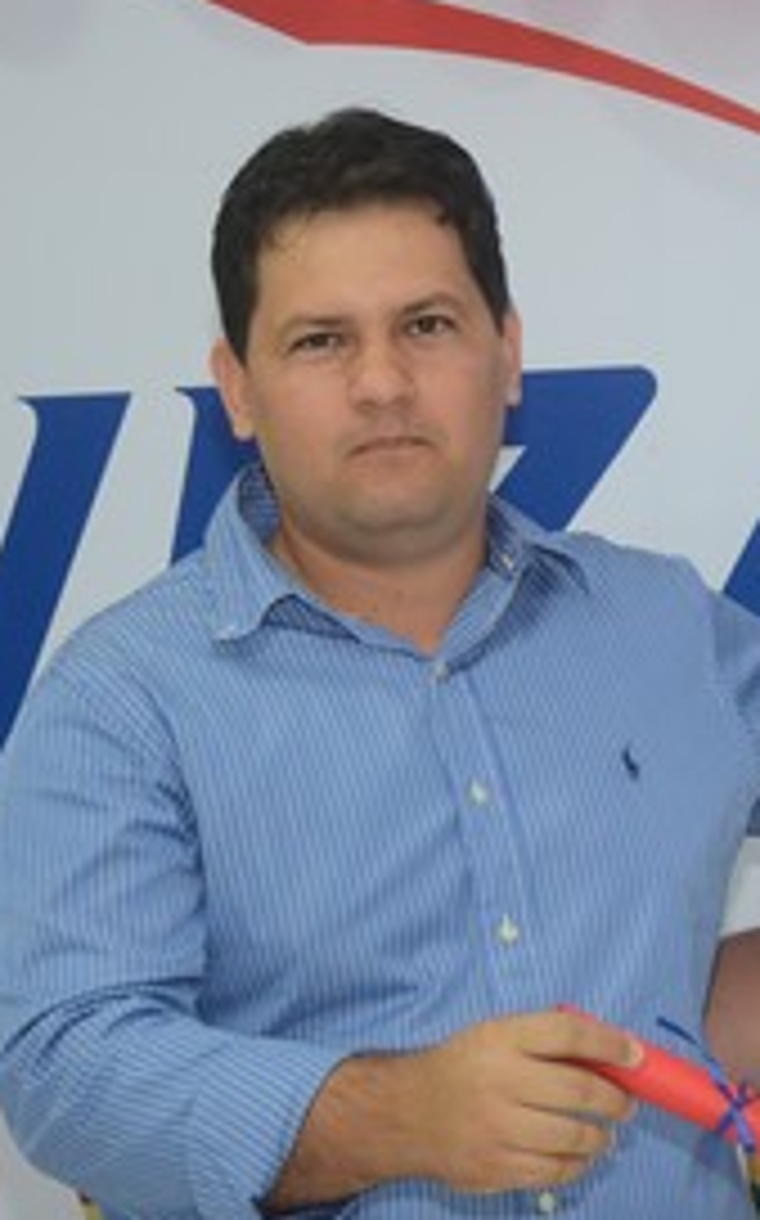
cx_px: 814
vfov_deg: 15.8
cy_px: 581
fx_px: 4381
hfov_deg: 9.8
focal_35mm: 132
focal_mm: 52
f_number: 5
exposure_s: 1/80
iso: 1600
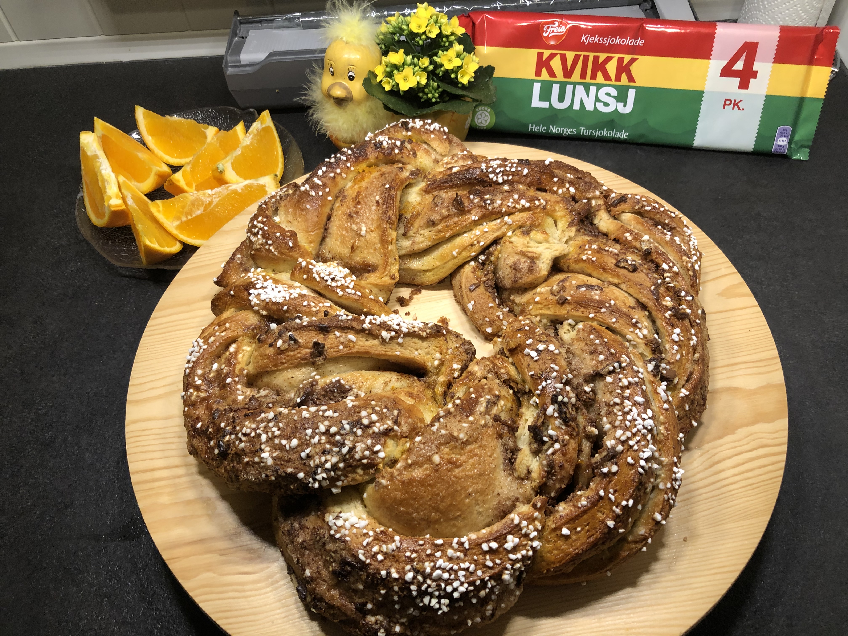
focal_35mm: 28
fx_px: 686
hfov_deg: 63.4
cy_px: 318
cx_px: 424
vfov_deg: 49.7
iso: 32
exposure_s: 1/20
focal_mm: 3.99
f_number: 1.8
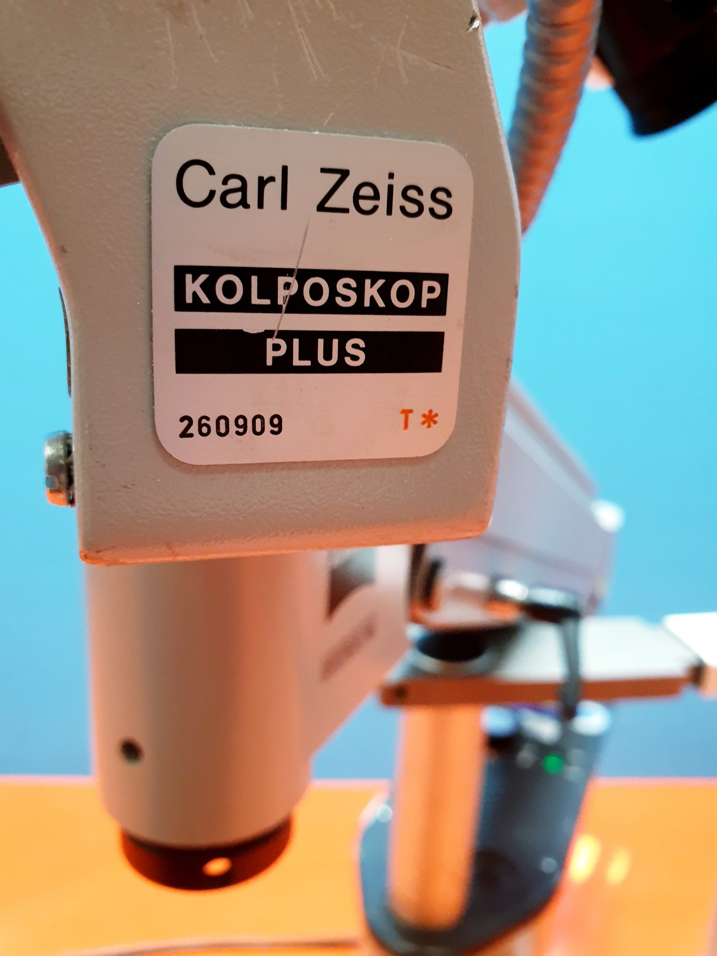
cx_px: 358
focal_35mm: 26
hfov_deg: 53.1
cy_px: 478
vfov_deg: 67.3
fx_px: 718
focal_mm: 4.3
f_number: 2.4
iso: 320
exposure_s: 1/50
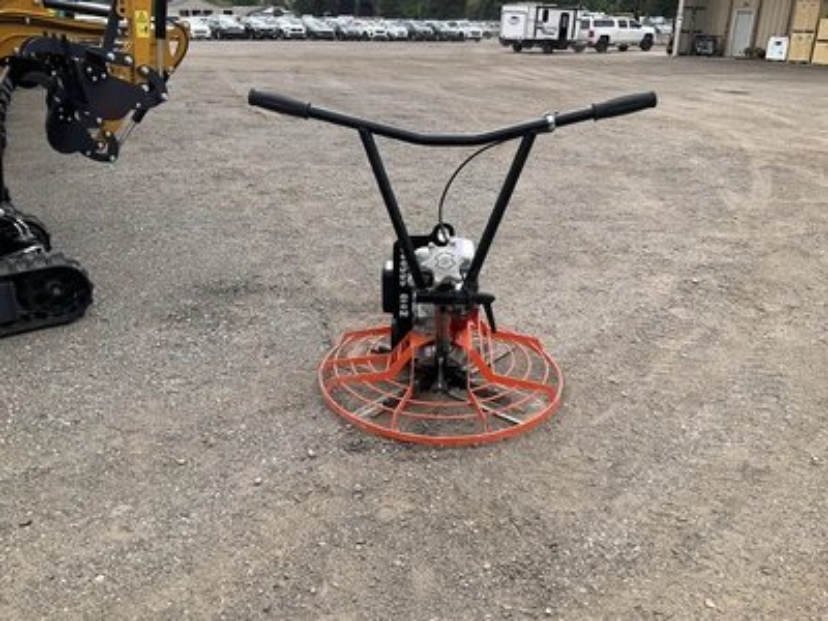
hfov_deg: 61.7
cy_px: 310
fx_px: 694
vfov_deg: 48.2
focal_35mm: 29
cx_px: 414
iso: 25
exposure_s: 1/1168
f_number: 1.8
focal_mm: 3
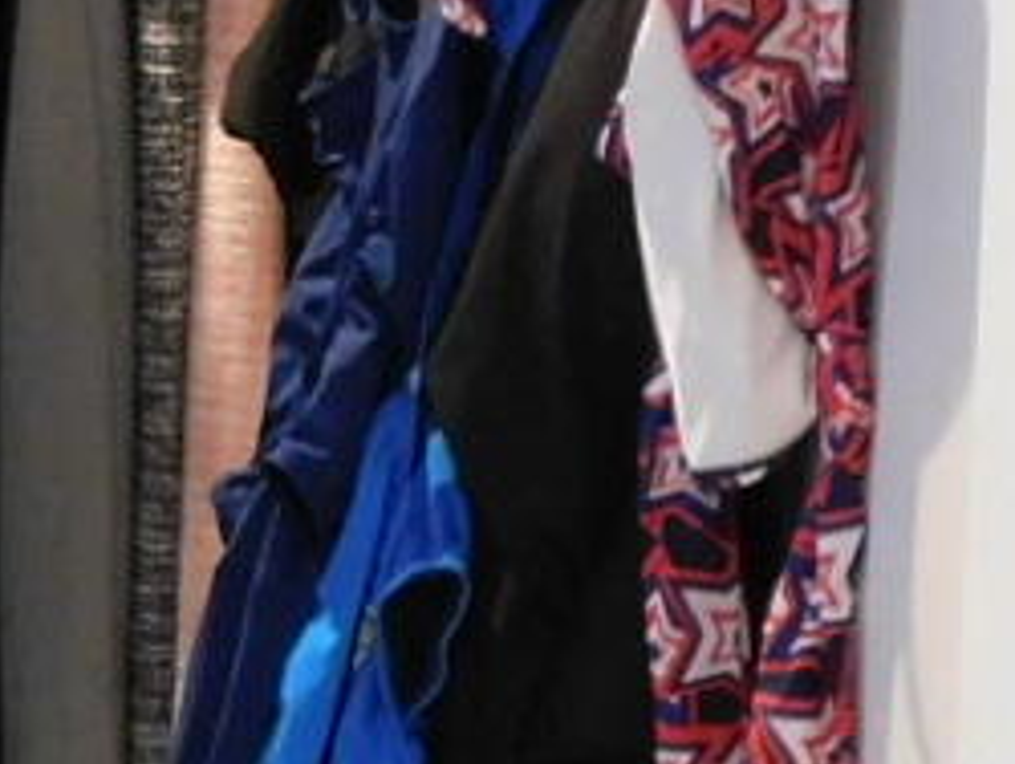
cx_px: -532
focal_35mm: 147
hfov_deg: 12.7
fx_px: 4314
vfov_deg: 10.1
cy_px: 150
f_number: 3
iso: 400
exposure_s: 1/10
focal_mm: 4
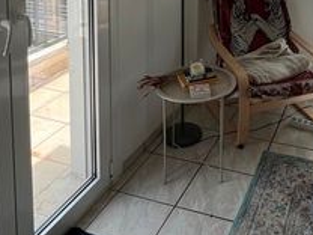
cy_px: -62
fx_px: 362
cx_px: 257
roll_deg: -0.8
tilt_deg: -6.3
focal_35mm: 40
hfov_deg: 44.2
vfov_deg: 29.7
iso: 32
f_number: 1.8
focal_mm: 1.57
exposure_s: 1/407
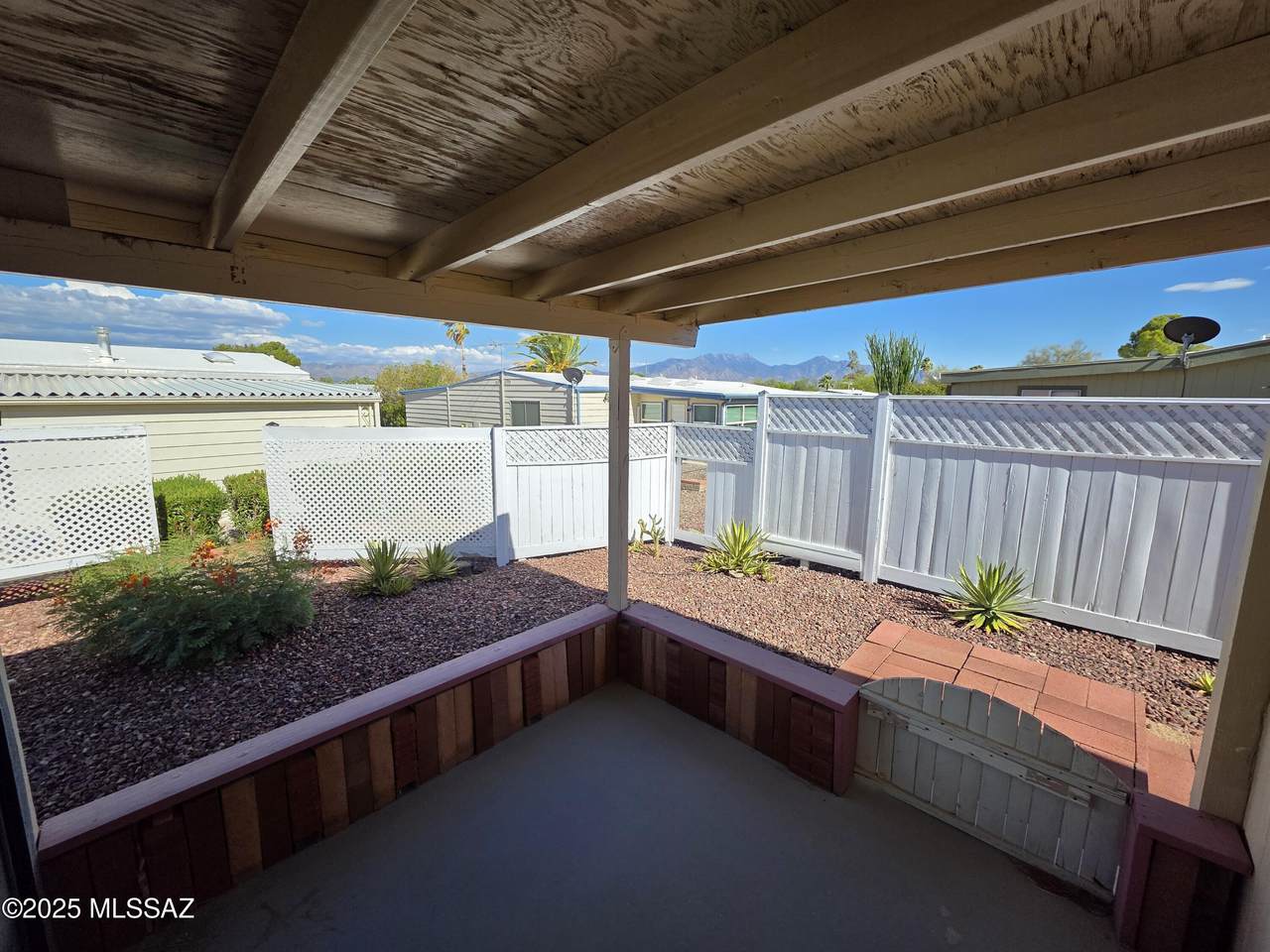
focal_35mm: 13
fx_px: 477
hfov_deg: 106.2
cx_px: 635
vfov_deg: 89.9
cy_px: 476
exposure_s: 1/2271
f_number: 1.9
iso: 40
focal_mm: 2.2
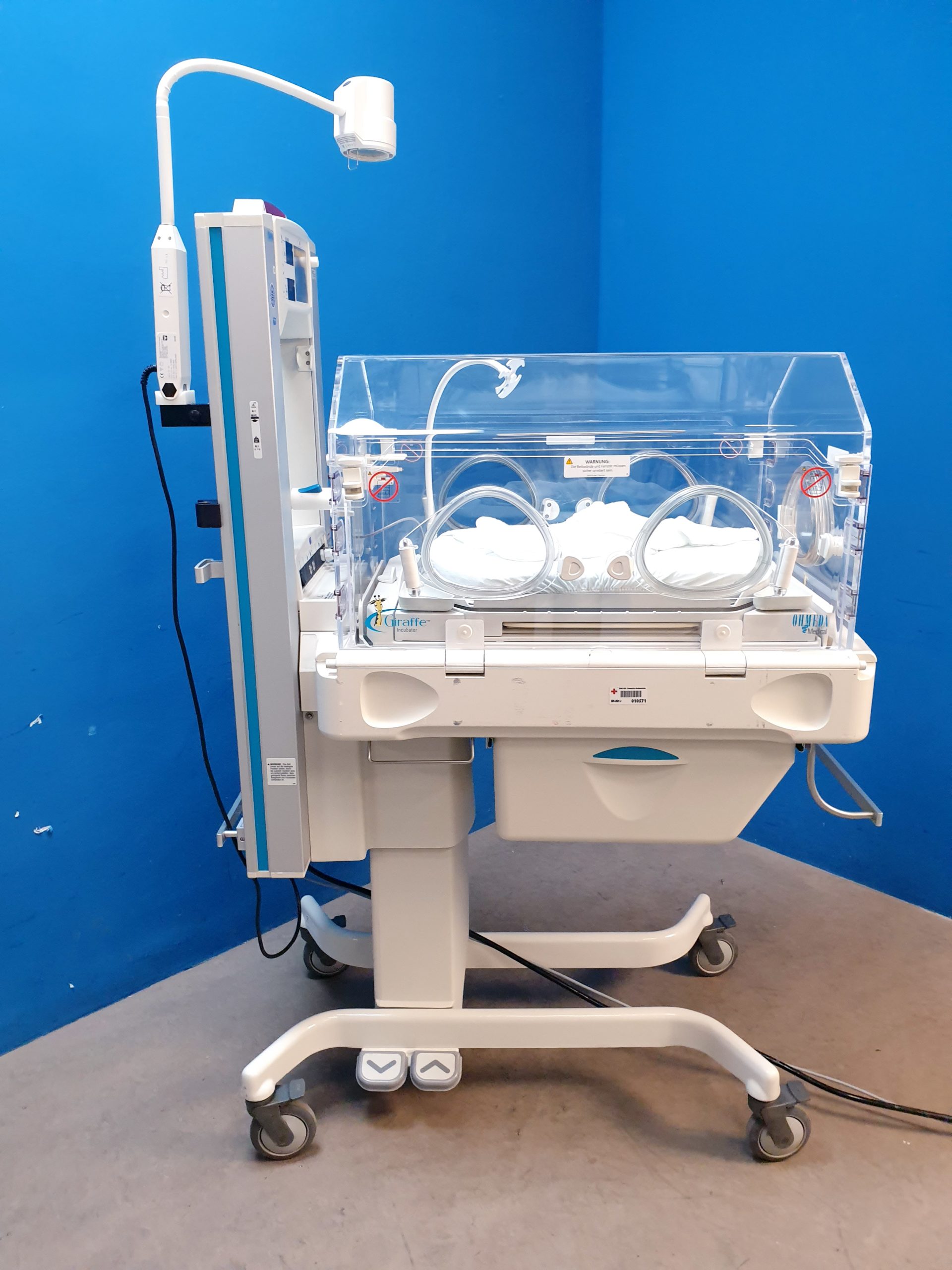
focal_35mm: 26
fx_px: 953
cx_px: 476
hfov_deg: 53.1
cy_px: 635
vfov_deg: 67.3
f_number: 2.4
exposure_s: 1/50
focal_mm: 4.3
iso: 320
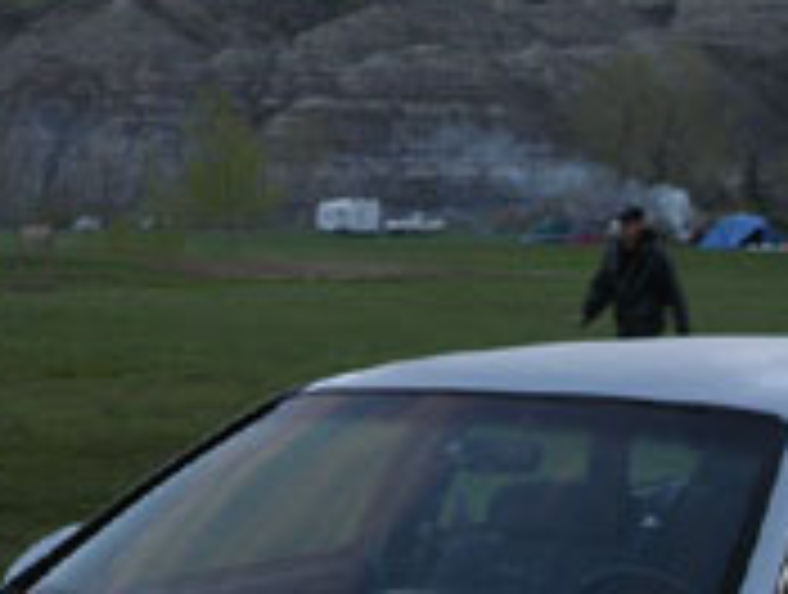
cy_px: 187
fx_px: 2076
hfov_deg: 21.5
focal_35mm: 91
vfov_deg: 16.3
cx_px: 482
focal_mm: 5.8
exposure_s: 1/36.2
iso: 100
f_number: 2.8
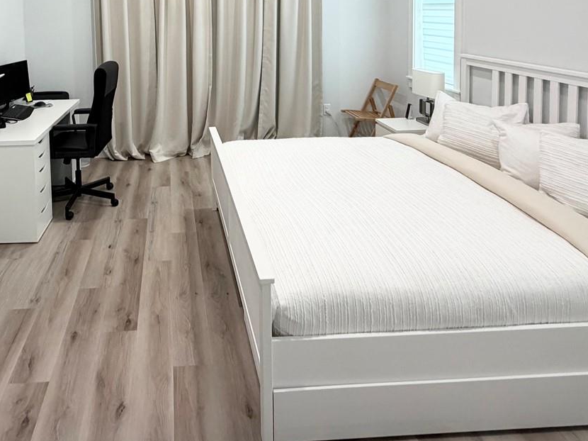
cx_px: 191
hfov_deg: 63.5
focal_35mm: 27
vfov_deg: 45.7
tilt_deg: -3.4
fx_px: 458
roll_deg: +2.1
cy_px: 31
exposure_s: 1/120
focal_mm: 2.22
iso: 250
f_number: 2.2
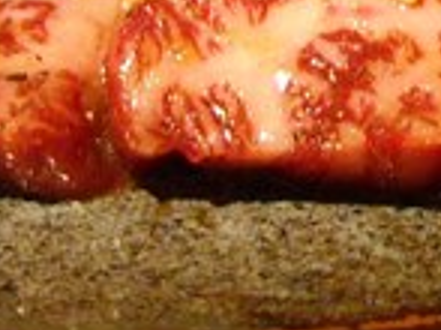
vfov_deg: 6.3
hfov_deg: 8.4
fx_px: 2966
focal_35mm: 233
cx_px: 478
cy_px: -135
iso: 455
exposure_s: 1/8
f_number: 2.8
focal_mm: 5.7
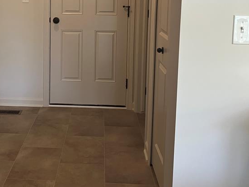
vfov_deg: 27.2
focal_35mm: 52
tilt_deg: -5.5
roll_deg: -0.3
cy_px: 25
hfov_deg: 36.4
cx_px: 80
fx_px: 374
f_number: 1.8
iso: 80
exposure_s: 1/60
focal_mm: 3.99
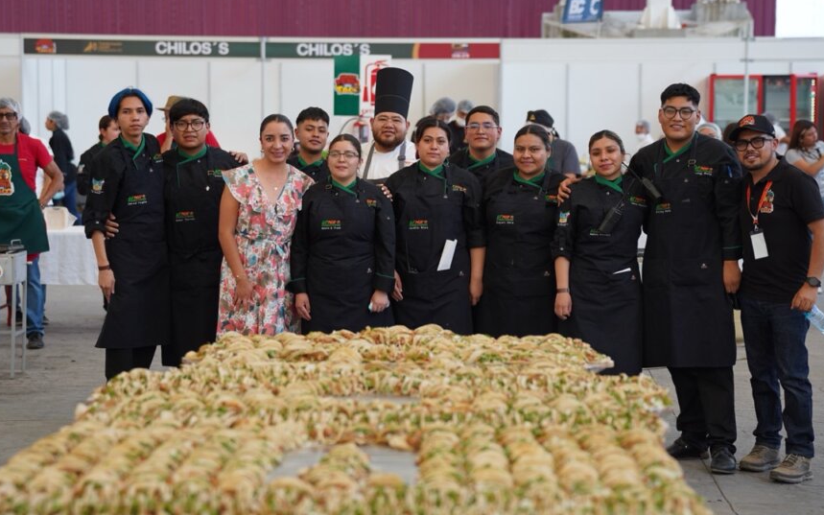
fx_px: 2156
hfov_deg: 21.6
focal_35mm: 96
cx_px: 390
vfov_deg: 13.6
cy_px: 213
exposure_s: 1/320
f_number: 2.8
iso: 100
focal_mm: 79
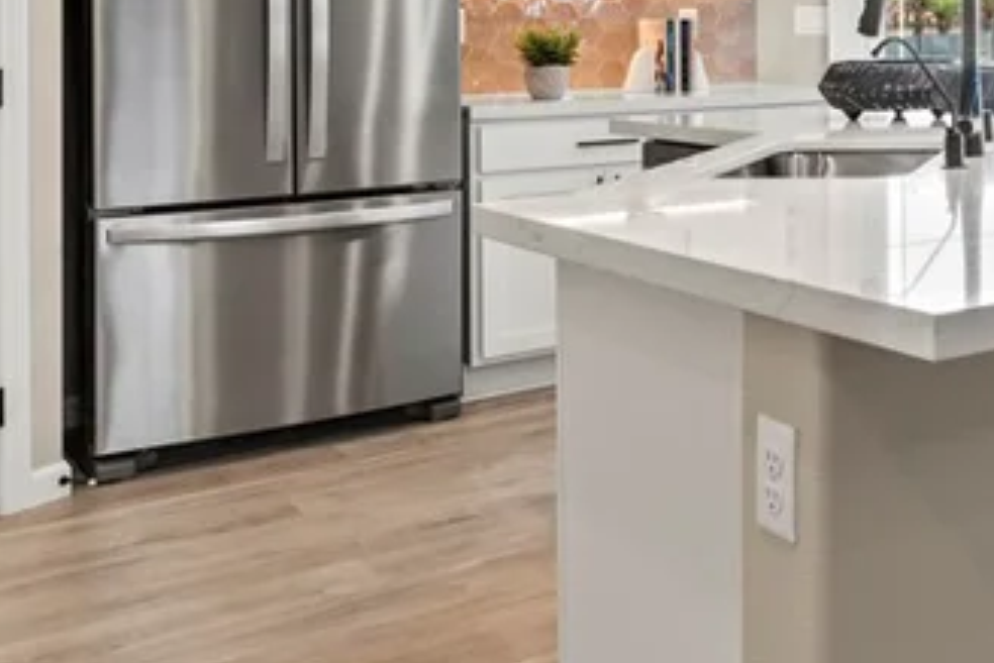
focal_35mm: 50
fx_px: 1381
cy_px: 29
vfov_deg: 25.9
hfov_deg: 33.9
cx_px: 1115
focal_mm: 16
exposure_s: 1/5
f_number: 8
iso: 200
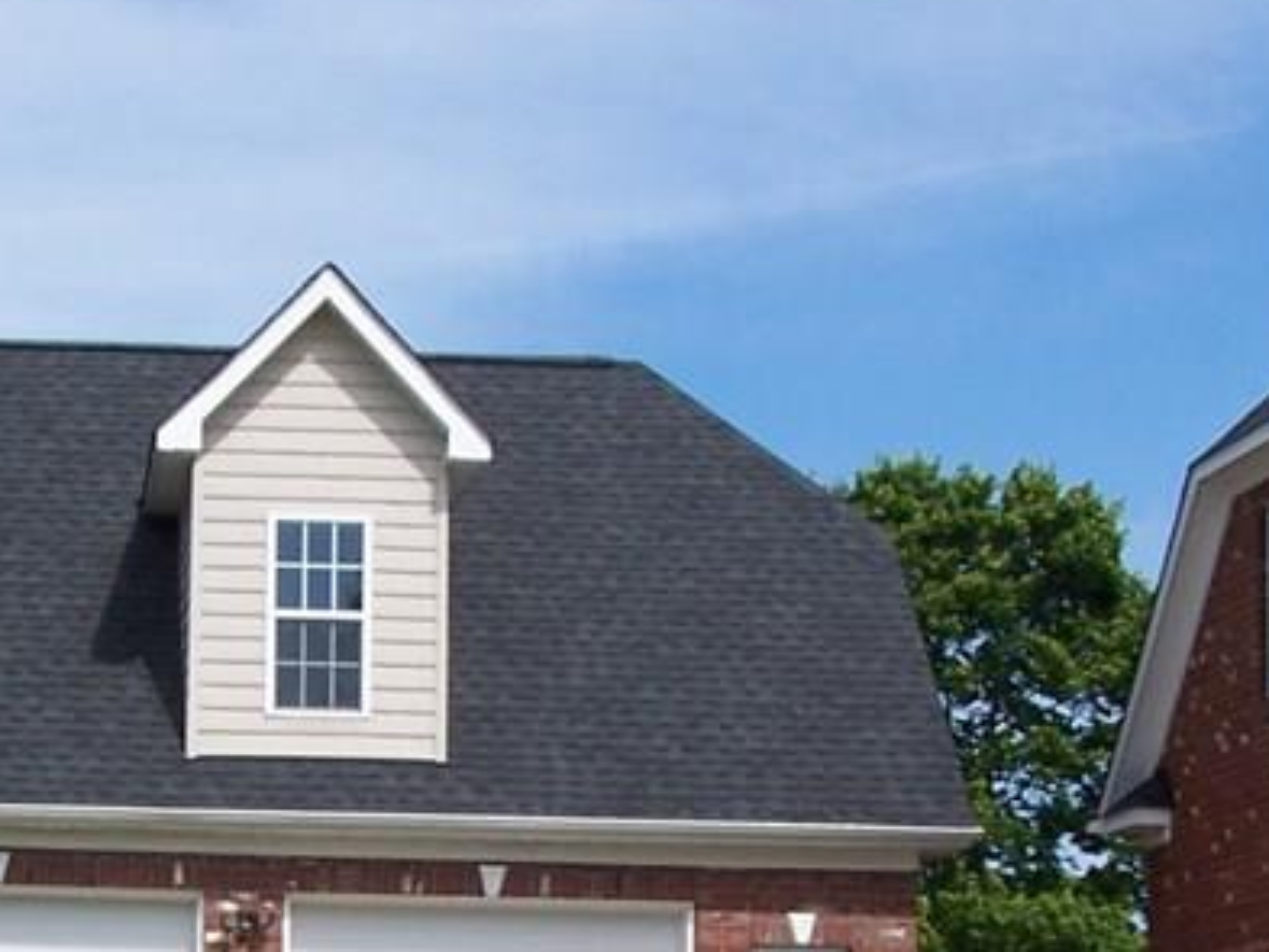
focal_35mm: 99
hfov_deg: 19.7
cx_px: 384
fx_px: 3630
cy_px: 984
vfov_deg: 14.7
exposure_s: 1/350
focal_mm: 6.3
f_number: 5.6
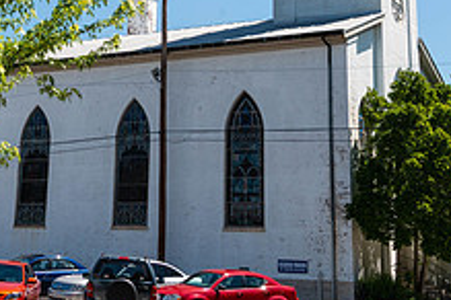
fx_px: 1002
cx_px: 122
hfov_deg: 25.1
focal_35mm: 80
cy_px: -28
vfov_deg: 16.6
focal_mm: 28
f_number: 10
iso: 100
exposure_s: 1/200
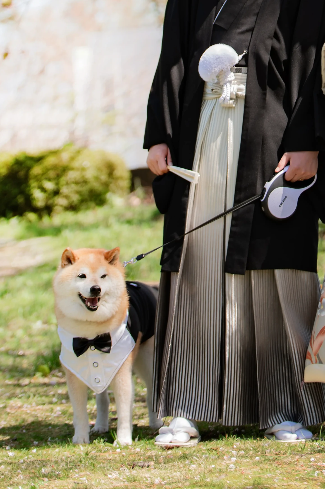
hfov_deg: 16.4
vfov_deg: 24.5
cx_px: 141
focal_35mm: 83
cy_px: 265
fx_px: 1126
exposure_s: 1/640
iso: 100
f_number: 2.8
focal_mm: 70
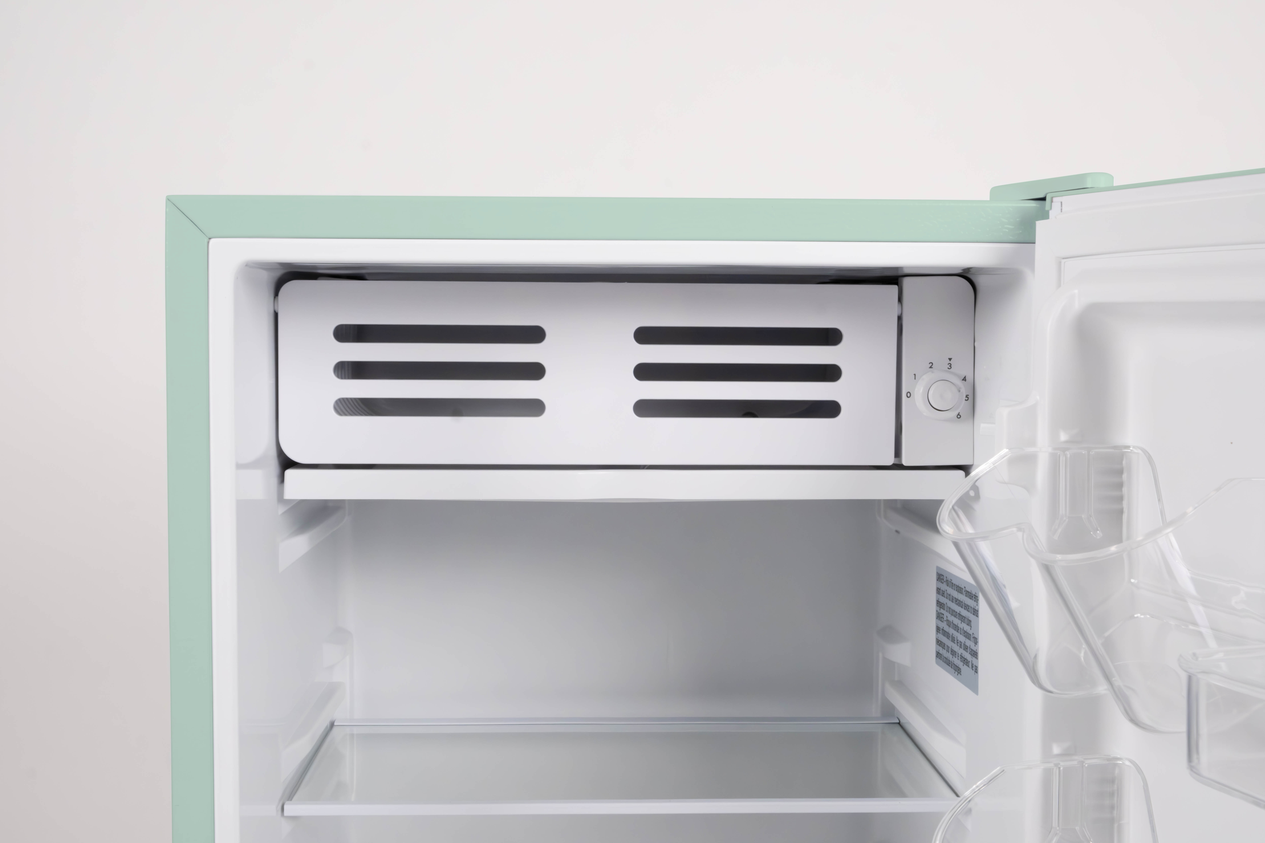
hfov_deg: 45.4
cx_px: 632
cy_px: 422
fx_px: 1511
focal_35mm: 43
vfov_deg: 31.2
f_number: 16
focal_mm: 28.9
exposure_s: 1/60
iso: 3200
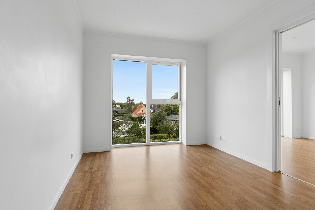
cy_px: 105
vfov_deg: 67.4
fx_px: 158
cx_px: 158
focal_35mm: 18
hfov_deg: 90.0
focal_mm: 12
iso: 200
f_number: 8
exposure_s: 1/30
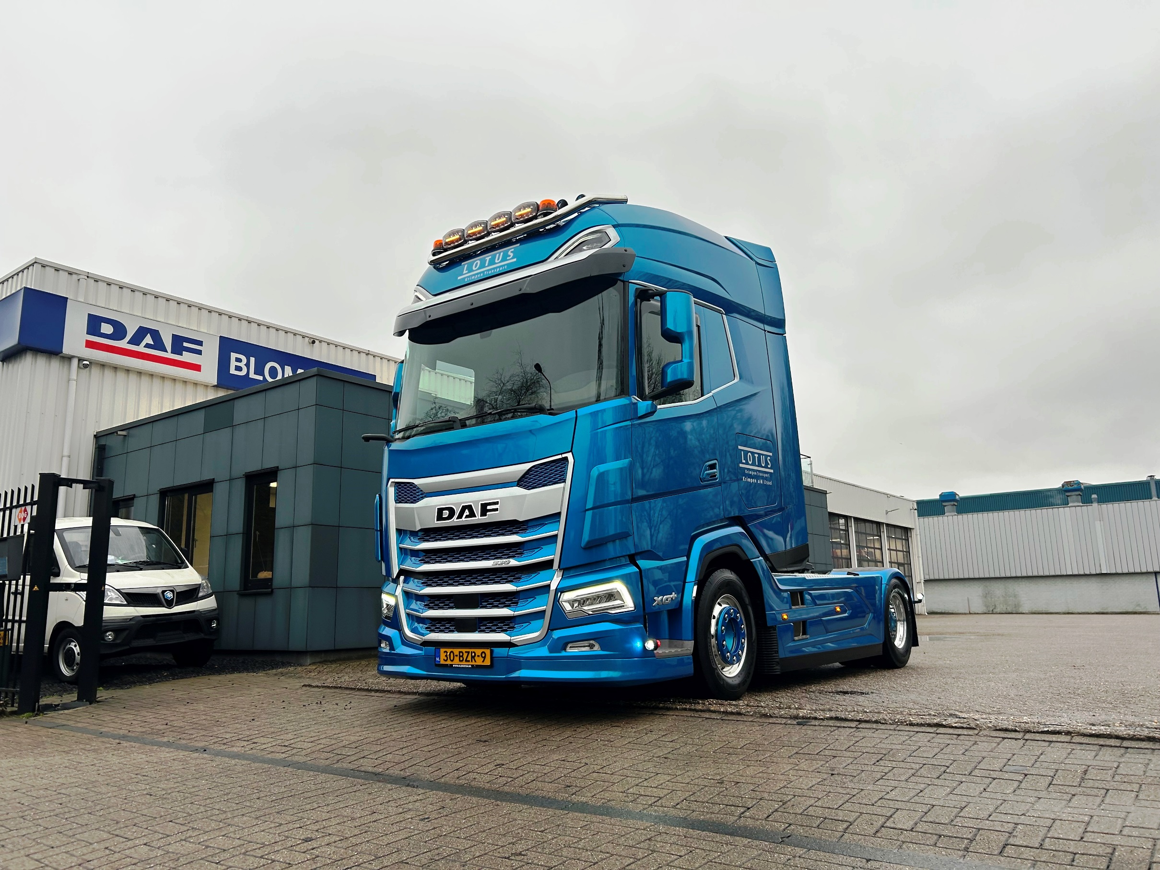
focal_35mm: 26
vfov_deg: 53.1
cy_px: 435
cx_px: 580
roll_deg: +1.3
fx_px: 871
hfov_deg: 67.3
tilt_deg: +10.0
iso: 50
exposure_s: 1/371
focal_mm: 5.7
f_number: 1.5
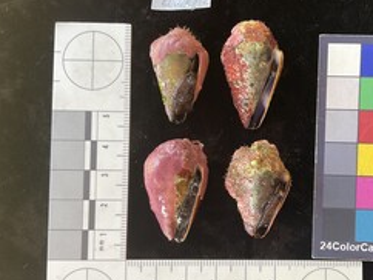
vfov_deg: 34.3
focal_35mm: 42
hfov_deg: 44.0
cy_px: 170
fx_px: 453
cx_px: 256
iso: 50
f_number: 1.8
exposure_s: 1/60
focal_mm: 3
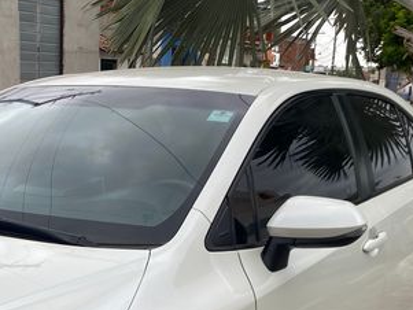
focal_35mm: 70
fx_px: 835
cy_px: 340
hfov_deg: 27.0
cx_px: 62
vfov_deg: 20.1
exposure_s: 1/332
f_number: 1.8
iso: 32
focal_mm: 4.25
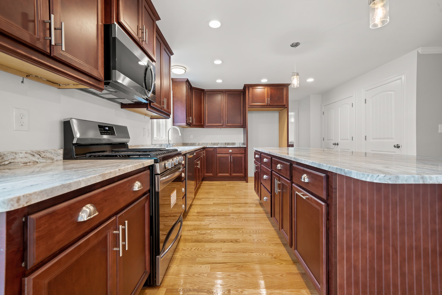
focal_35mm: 15
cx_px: 221
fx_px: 184
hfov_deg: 100.4
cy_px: 148
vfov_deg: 77.3
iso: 250
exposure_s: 1
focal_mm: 15
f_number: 7.1
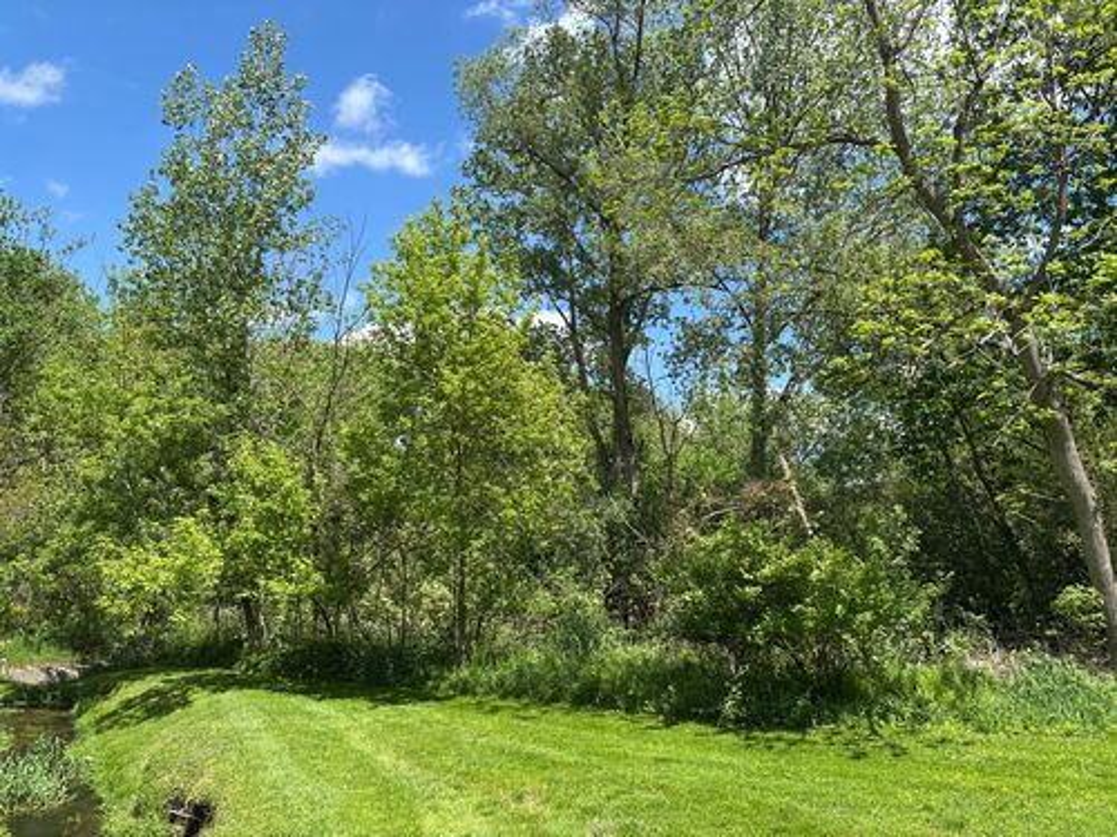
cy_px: 418
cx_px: 558
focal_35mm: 26
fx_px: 839
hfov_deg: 67.3
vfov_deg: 53.1
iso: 50
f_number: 1.6
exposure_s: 1/1458
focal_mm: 5.96
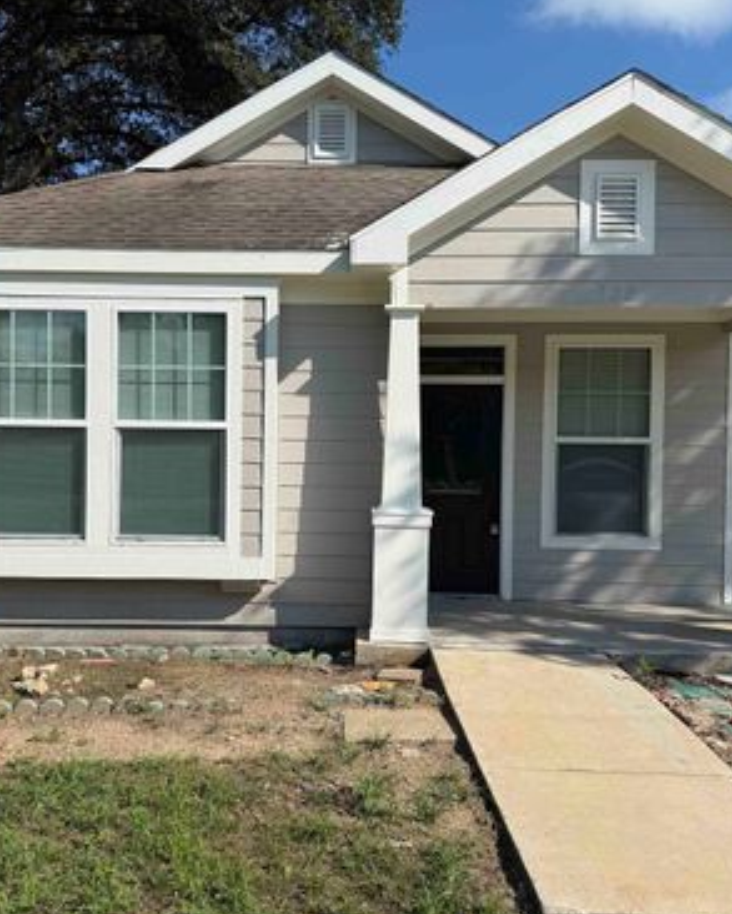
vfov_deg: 55.6
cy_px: 461
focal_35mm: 32
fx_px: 866
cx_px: 310
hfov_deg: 45.7
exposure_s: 1/6173
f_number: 1.78
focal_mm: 6.76
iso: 80
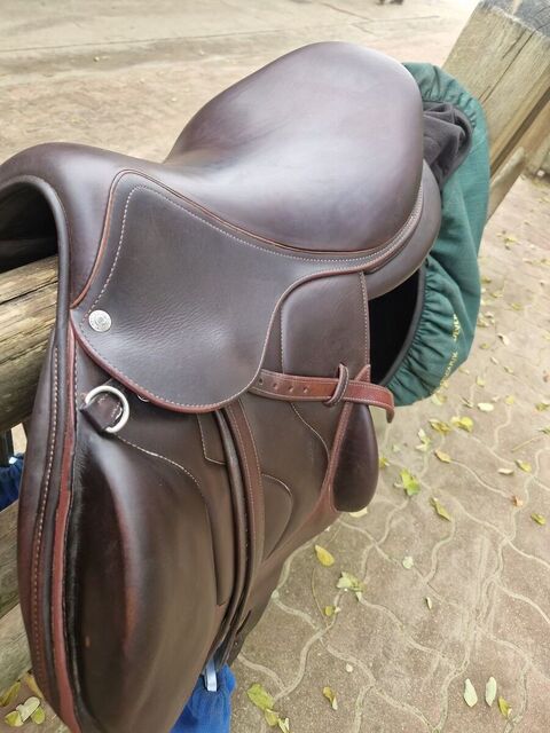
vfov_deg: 73.9
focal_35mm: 23
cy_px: 366
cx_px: 275
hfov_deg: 58.9
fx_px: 487
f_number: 1.8
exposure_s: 1/180
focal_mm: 5.4
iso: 80
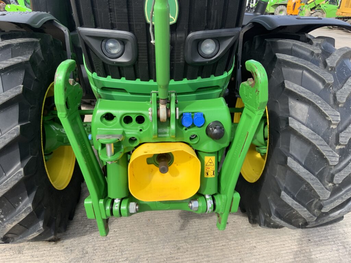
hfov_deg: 61.7
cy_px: 132
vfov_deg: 48.2
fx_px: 294
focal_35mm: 29
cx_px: 176
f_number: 1.8
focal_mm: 3
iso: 16
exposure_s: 1/465
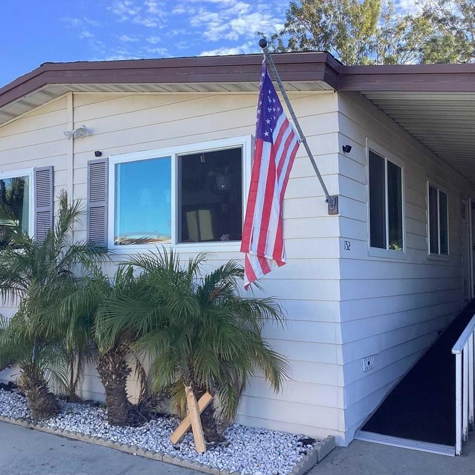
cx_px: 188
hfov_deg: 44.7
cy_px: 236
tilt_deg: +2.9
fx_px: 574
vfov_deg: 44.9
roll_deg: +0.2
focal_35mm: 37
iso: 25
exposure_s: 1/354
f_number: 2.4
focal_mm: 3.3
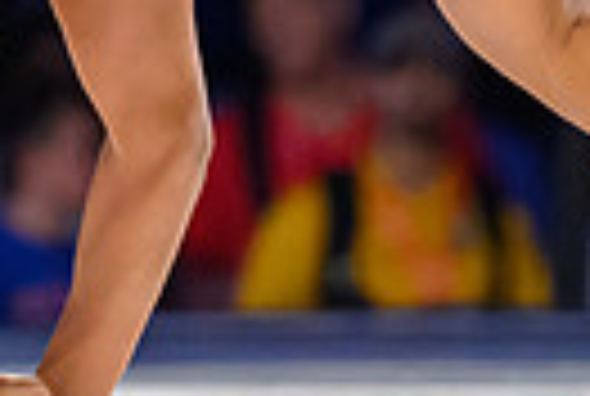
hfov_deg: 2.5
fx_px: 13617
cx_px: 76
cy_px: -319
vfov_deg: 1.7
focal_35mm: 829
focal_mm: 140
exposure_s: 1/800
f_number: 2.8
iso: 4000
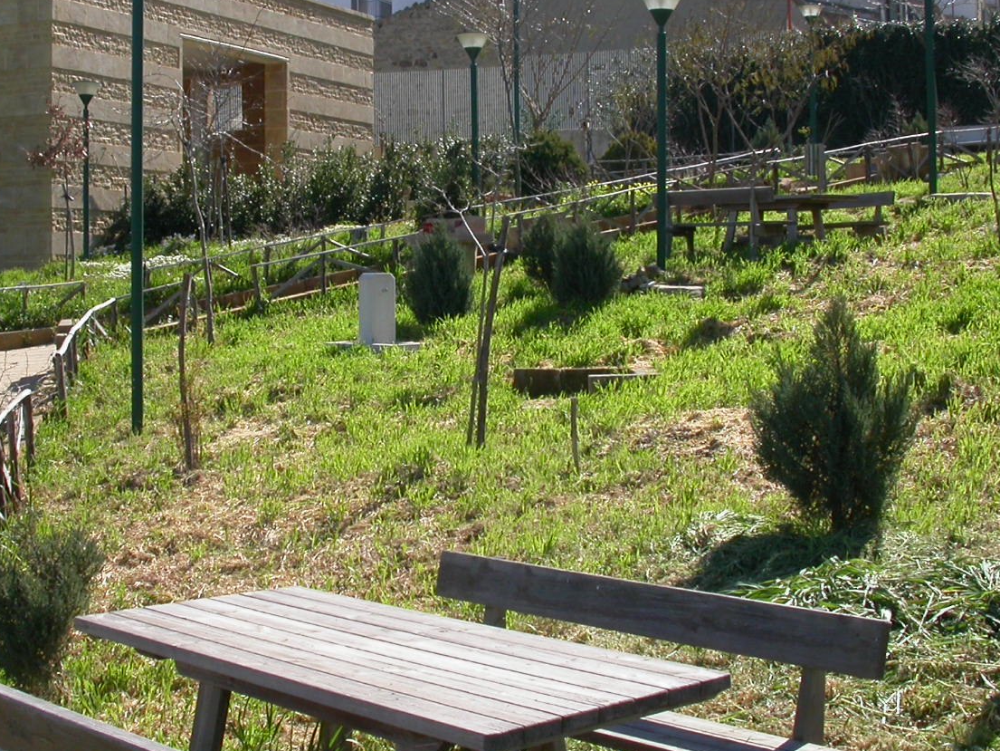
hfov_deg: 34.8
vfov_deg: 26.5
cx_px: 394
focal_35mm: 55
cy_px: 293
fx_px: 1589
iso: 100
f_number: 6.7
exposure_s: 1/262
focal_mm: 7.85
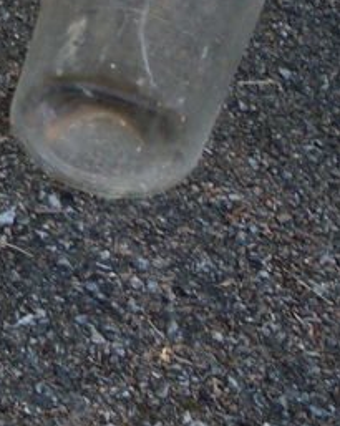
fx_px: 1436
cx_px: -481
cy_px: 177
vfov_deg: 16.9
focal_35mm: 114
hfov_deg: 11.2
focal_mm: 5.2
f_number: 3.3
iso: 100
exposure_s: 1/80
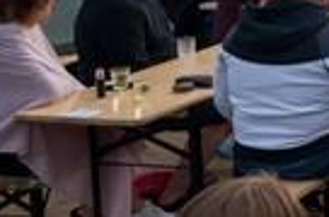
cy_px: -102
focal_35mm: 106
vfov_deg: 12.3
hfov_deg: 13.1
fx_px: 966
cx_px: 842
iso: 320
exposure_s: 1/160
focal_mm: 20
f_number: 4.5
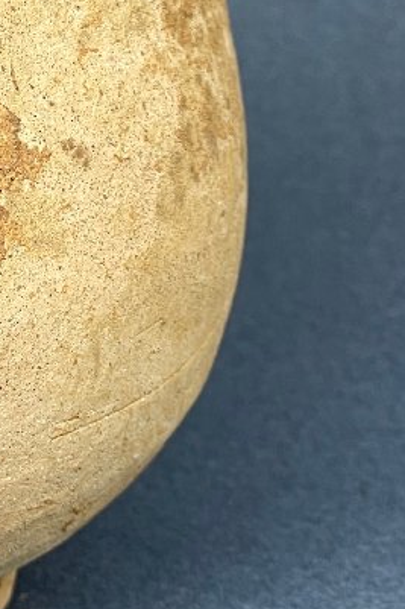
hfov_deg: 8.3
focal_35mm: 162
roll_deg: -1.3
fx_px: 2736
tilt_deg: -12.9
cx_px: -209
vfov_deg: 12.6
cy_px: 30
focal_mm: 6
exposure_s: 1/209
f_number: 2
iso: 25
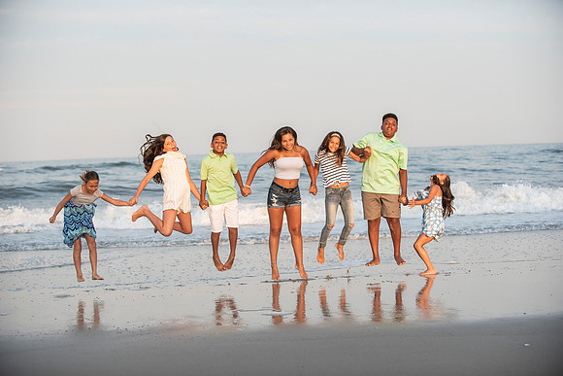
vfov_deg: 19.5
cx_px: 282
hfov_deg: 28.8
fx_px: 1095
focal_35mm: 70
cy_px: 188
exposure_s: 1/1600
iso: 400
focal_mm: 70
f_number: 3.5
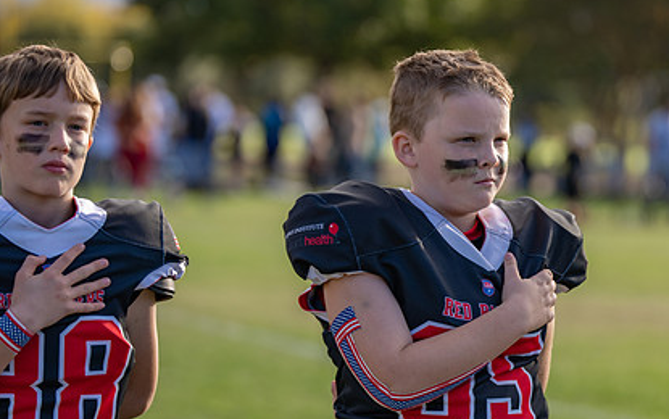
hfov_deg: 13.2
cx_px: 437
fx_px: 2883
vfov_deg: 8.3
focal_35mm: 158
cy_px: 249
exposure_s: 1/640
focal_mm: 111
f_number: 2.8
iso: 100
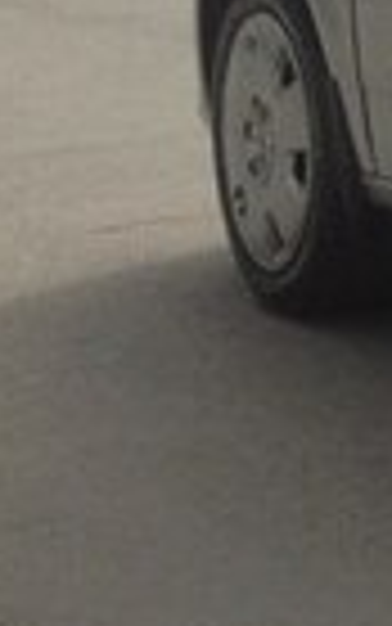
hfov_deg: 6.7
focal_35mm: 166
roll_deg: +0.3
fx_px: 2835
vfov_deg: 12.2
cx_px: 1428
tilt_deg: -2.3
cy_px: -209
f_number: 2.4
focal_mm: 4.12
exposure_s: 1/1466
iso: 50
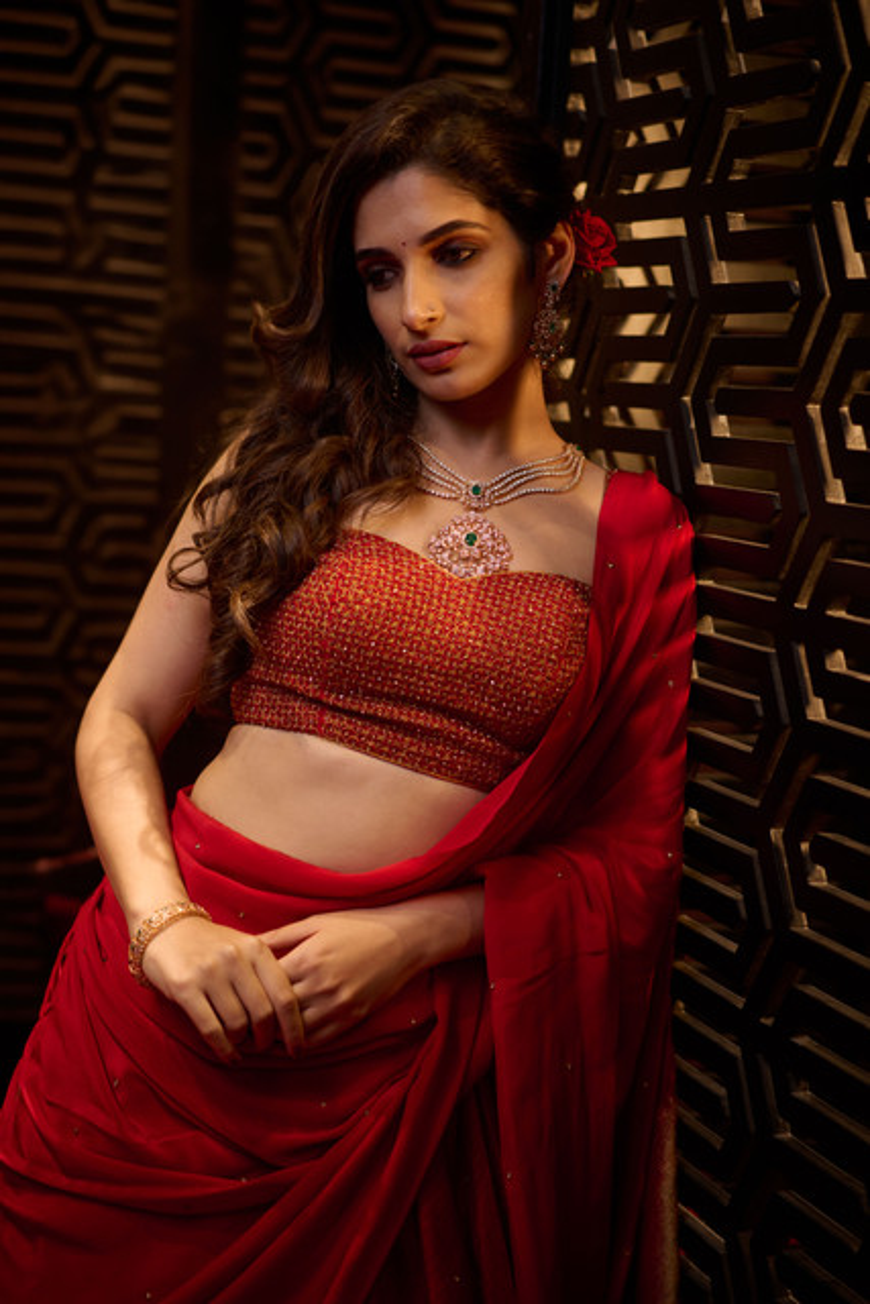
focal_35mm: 55
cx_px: 435
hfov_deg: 24.6
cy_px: 652
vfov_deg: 36.2
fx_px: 1993
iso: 640
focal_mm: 55
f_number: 2
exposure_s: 1/124
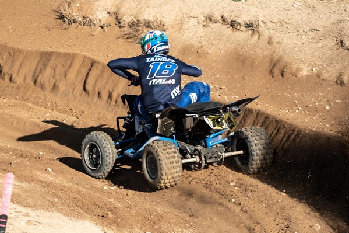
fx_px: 2151
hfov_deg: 9.3
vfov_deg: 6.2
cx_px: 150
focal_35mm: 222
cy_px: 119
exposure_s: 1/800
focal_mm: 151
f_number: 5.6
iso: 320
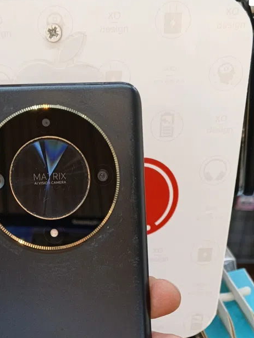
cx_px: 60
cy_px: 328
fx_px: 499
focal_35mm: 51
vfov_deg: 34.5
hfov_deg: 28.1
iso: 351
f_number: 1.6
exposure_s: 1/50
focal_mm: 4.09
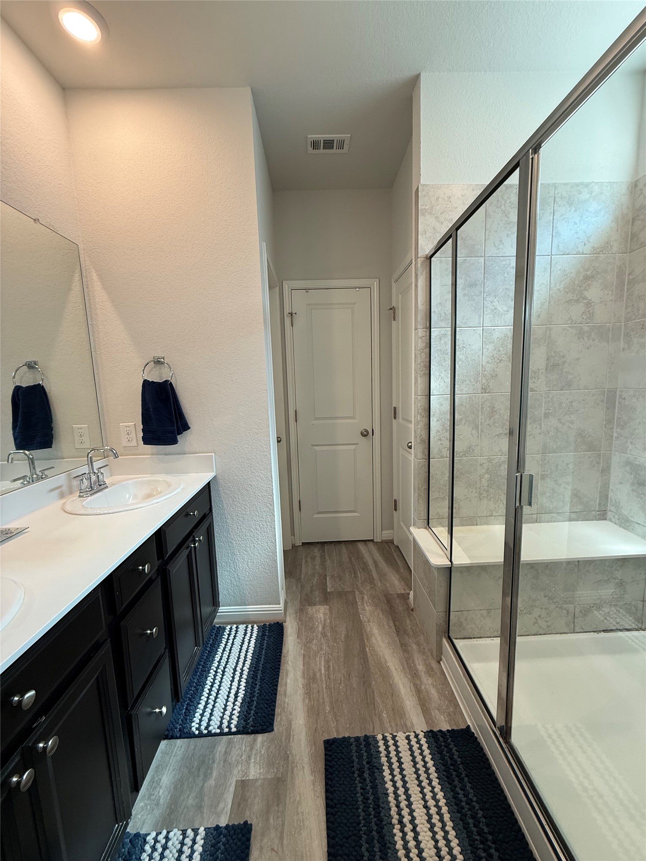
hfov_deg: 85.7
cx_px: 323
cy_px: 430
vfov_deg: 102.1
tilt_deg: -6.6
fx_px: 348
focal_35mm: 14
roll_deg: +1.4
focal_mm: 2.22
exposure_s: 1/120
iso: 160
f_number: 2.2
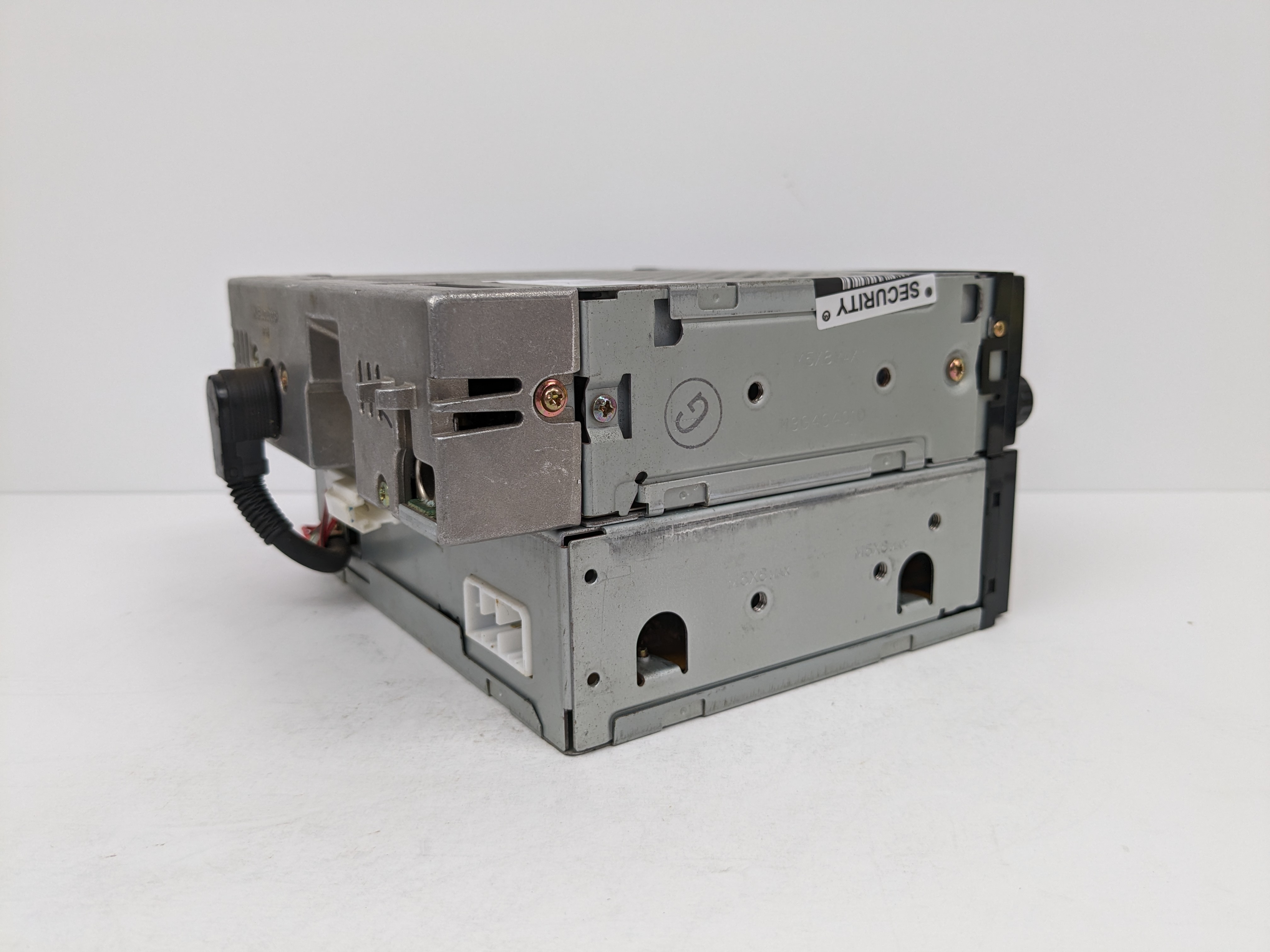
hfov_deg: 65.3
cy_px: 476
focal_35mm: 27
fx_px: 991
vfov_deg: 51.4
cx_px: 635
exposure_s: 1/120
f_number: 1.73
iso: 66
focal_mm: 4.38
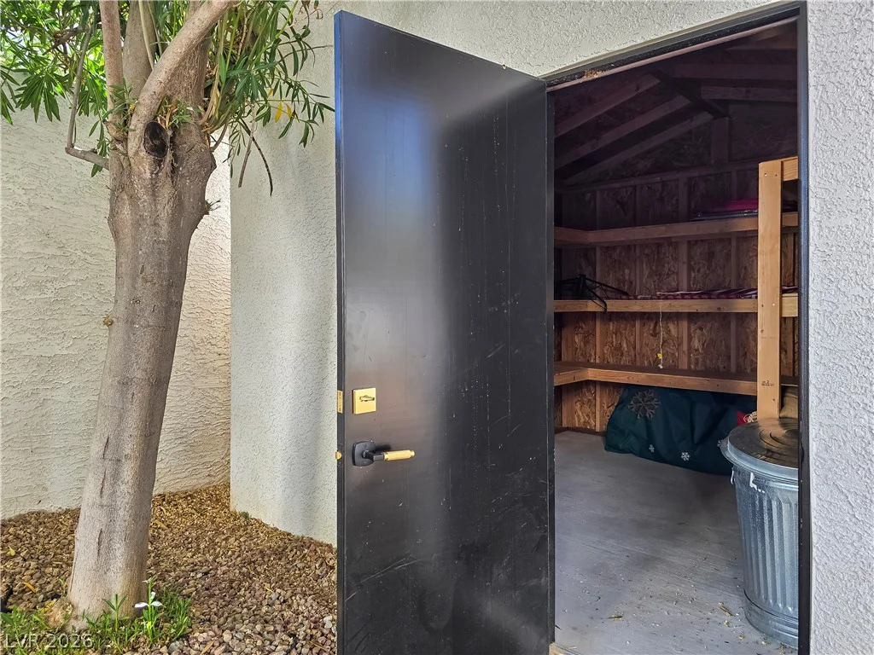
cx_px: 437
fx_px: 581
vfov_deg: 58.9
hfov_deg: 73.9
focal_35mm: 23
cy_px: 328
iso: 50
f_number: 1.7
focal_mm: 6.3
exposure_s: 1/180
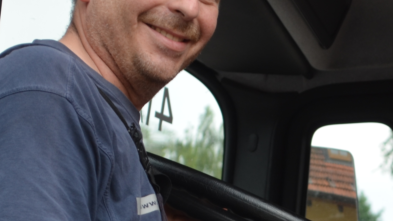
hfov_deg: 8.2
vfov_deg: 4.6
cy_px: 214
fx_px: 2726
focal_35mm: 262
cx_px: 372
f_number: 7.1
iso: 200
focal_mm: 55
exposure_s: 1/200
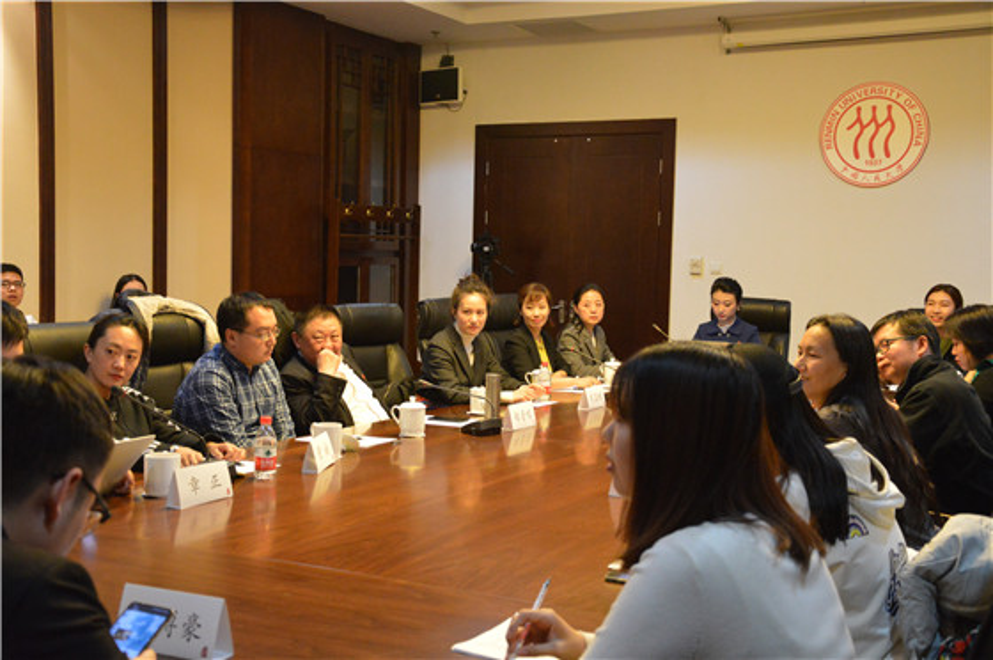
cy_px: 330
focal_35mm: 45
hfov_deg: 43.6
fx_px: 1240
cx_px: 496
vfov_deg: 29.8
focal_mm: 30
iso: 2800
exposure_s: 1/50
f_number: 4.2
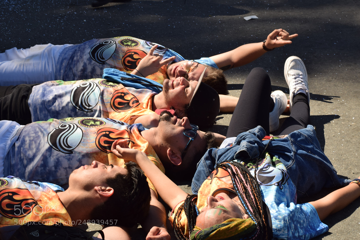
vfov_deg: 13.0
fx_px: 1050
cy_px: 120
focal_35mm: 105
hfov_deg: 19.5
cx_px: 180
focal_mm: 70
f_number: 20
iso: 160
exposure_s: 1/125
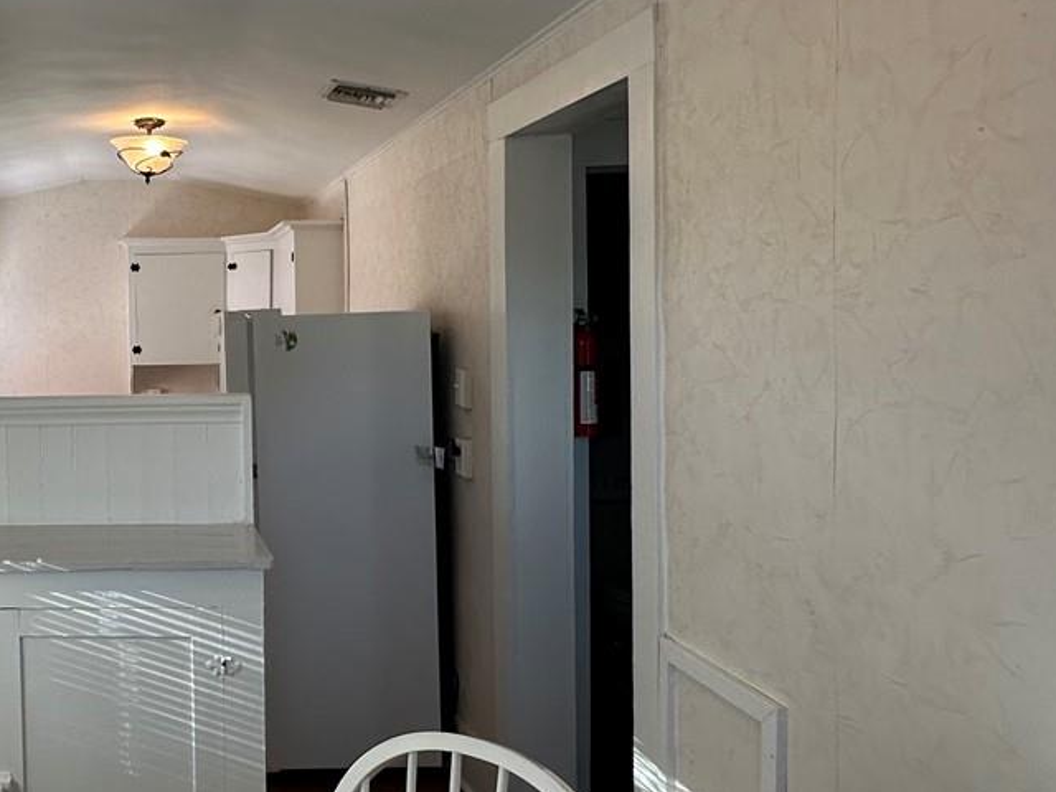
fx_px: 1068
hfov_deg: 46.6
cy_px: 365
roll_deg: +1.4
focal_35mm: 35
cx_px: 76
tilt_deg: -2.4
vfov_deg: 40.7
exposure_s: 1/120
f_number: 2.2
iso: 100
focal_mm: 2.22
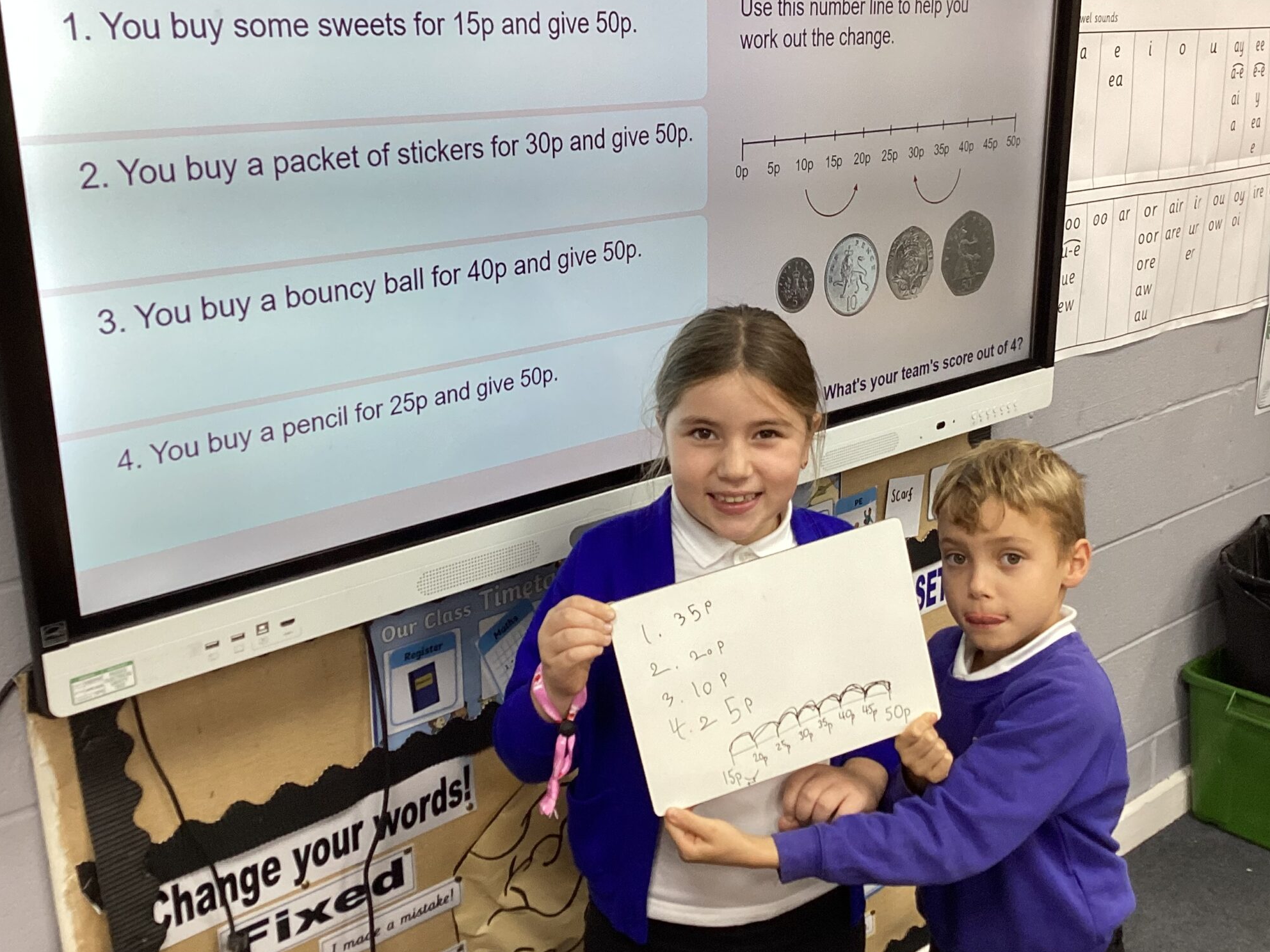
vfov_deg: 35.9
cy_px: 425
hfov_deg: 46.7
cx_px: 704
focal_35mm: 40
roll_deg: +0.4
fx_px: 1468
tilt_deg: -17.5
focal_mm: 3.3
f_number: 2.4
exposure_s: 1/50
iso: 80
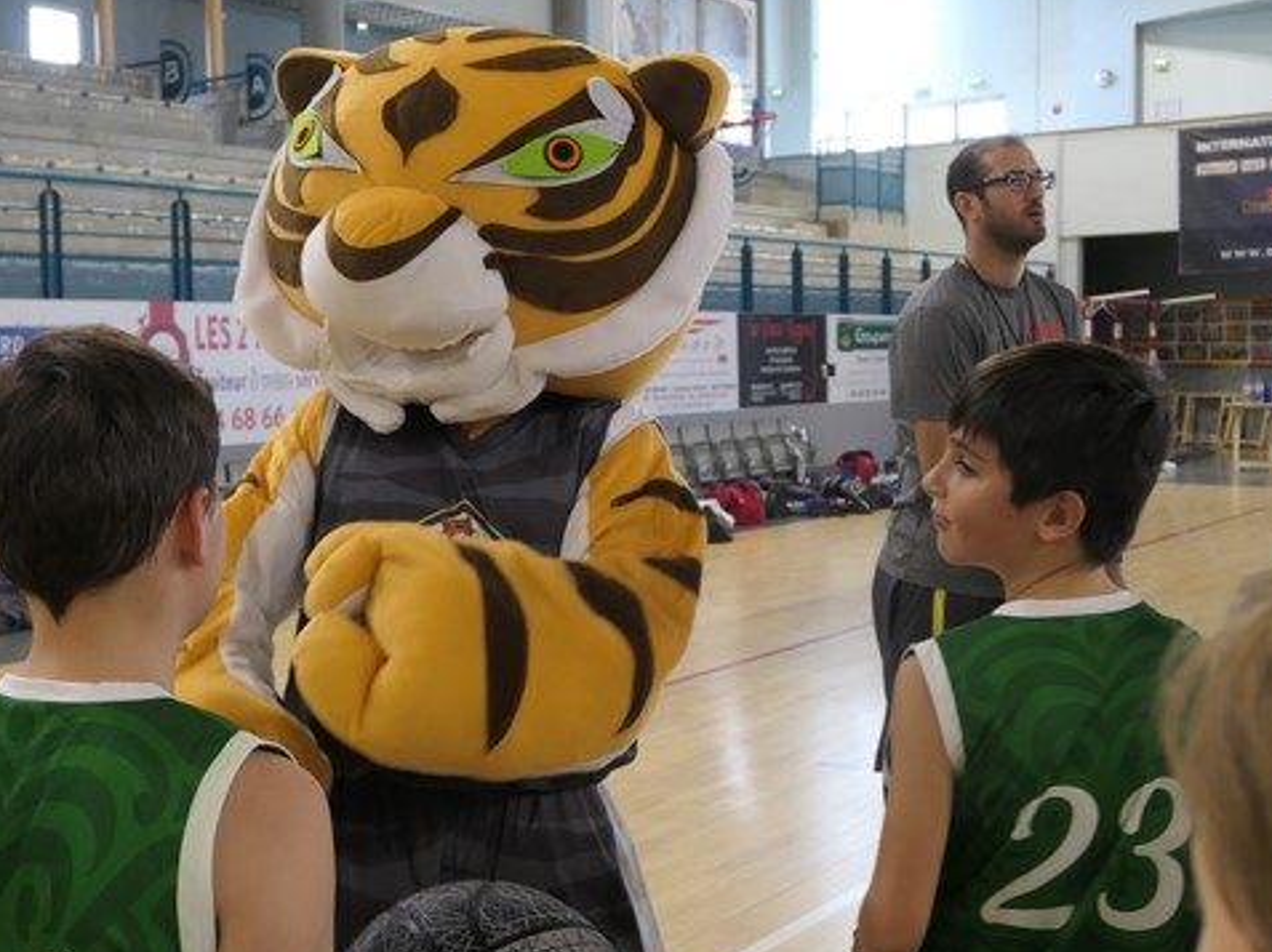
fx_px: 1726
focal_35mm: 47
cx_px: 501
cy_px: 475
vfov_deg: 30.8
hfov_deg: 40.3
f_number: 2.8
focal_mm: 11.8
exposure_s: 1/125
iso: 640
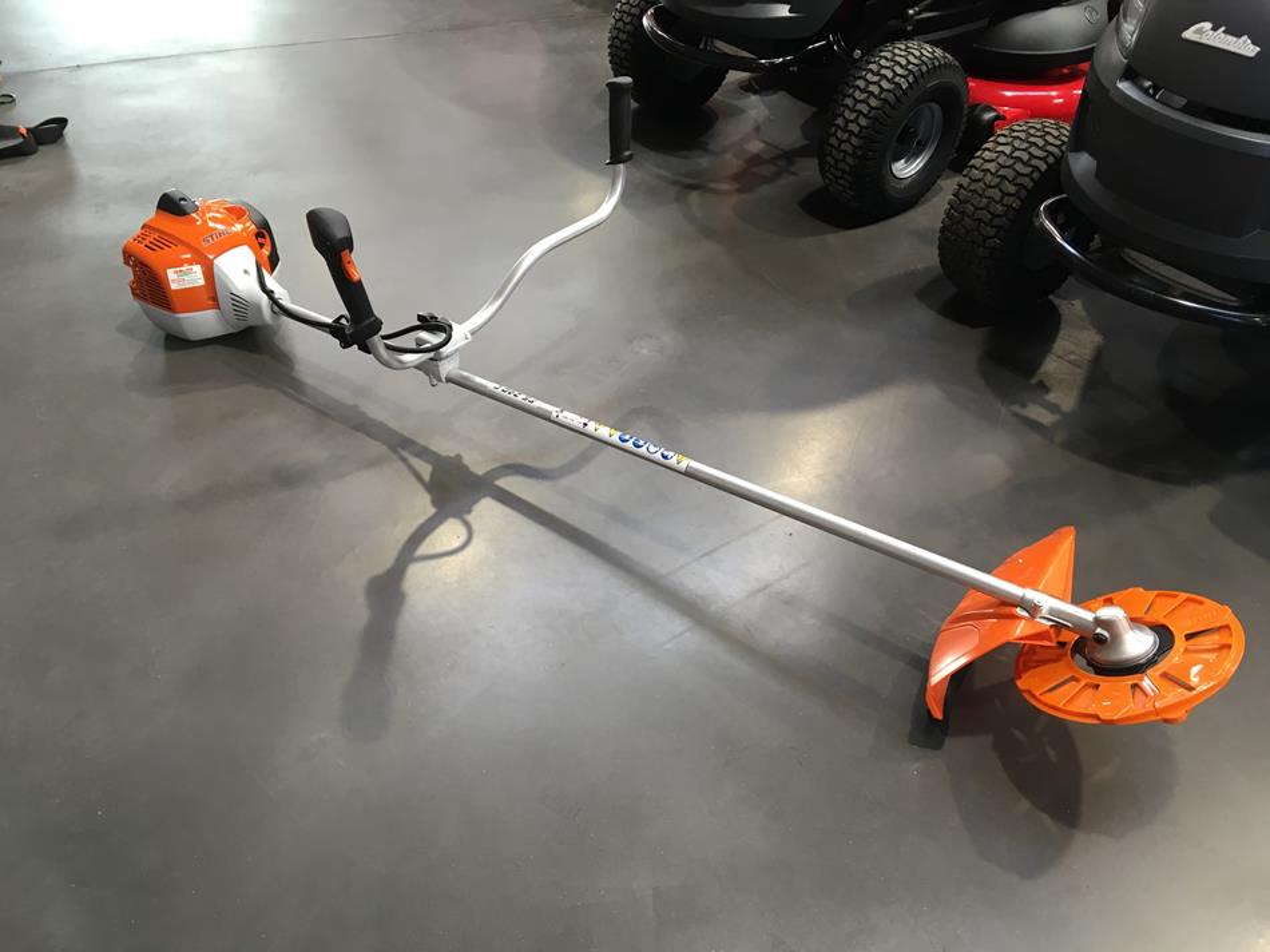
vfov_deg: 48.2
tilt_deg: -40.6
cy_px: 476
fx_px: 1064
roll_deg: -1.5
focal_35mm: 29
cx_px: 635
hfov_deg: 61.7
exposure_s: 1/33
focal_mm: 4.15
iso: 80
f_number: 2.2
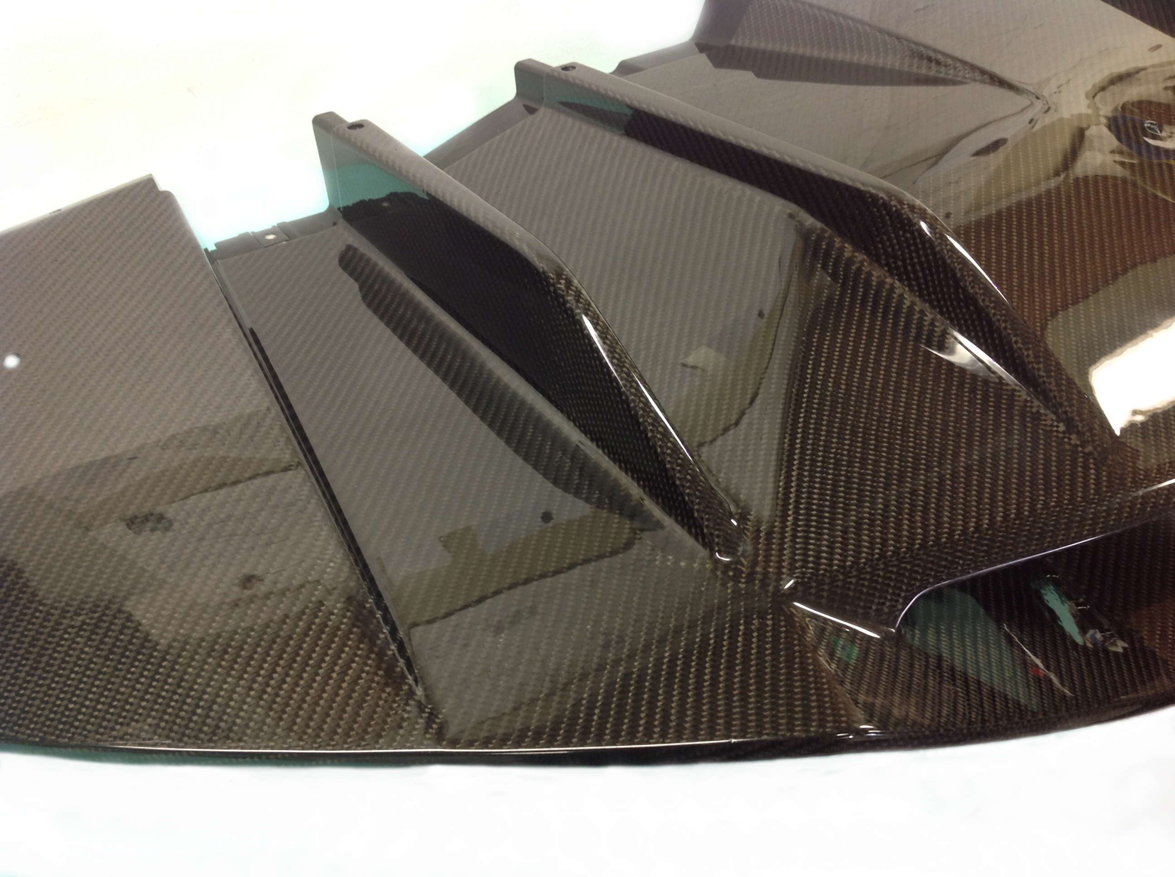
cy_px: 438
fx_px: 1186
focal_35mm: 35
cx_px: 588
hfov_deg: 52.7
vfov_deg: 40.6
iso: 64
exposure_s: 1/17
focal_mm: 4.28
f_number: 2.4
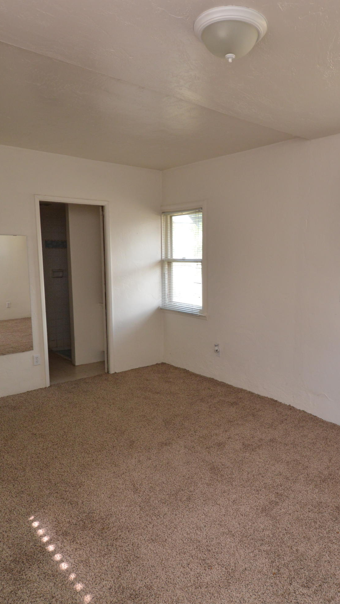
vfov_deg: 76.3
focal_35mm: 24
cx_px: 219
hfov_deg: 47.1
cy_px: 302
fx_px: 385
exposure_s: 1/80
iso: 400
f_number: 4.5
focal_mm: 10
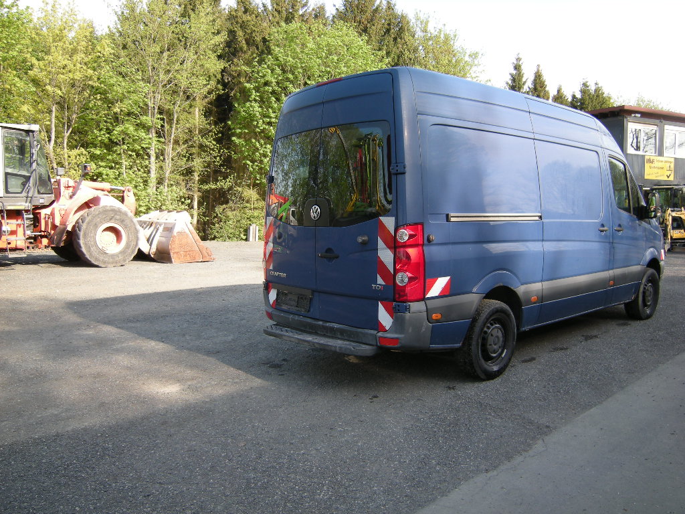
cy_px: 257
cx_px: 342
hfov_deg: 63.4
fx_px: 554
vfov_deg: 49.7
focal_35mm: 28
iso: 64
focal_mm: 4.7
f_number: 2.8
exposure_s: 1/163
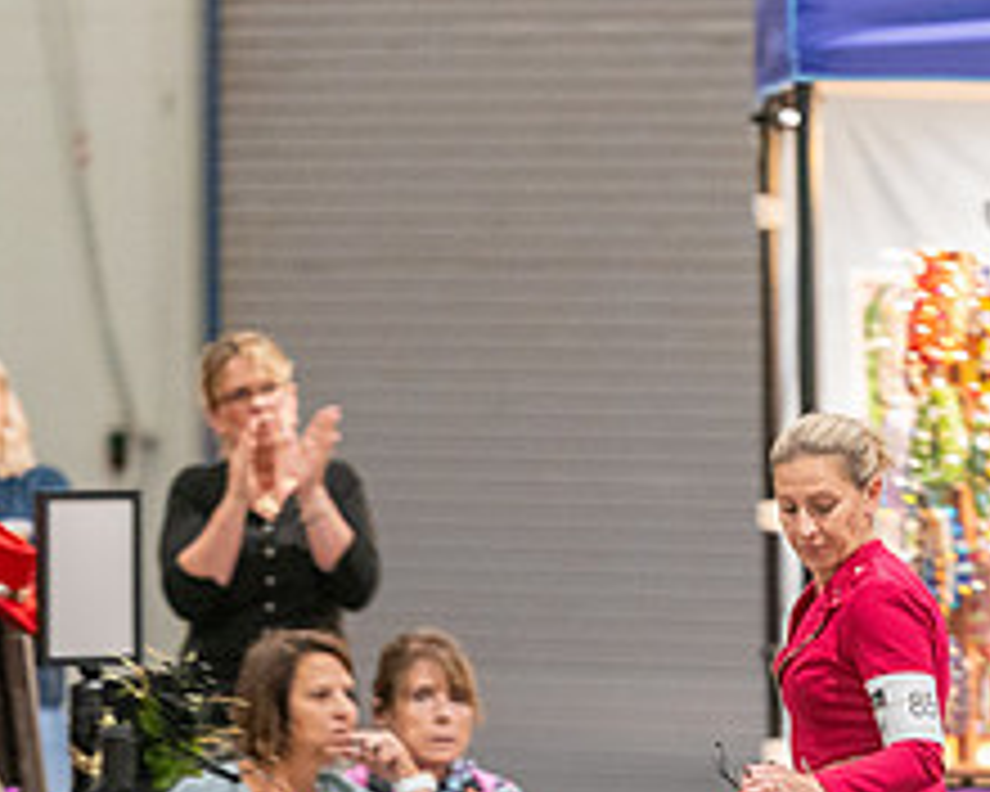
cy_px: 830
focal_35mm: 496
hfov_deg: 3.9
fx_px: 14533
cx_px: 716
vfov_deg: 3.1
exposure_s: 1/250
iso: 5000
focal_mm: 200
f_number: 2.8
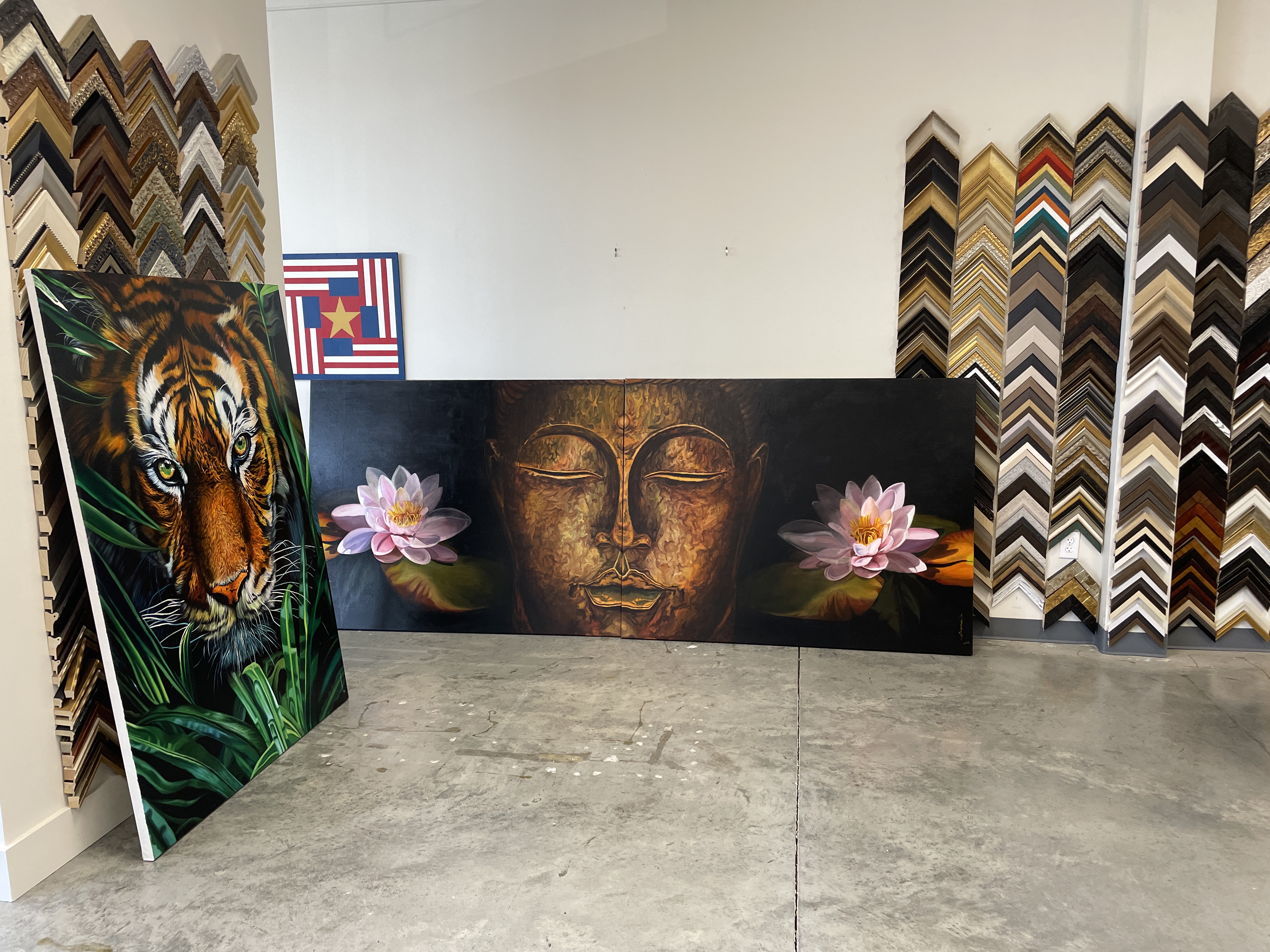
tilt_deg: -8.9
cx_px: 635
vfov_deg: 53.1
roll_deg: +1.1
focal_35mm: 26
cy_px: 476
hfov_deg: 67.3
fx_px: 954
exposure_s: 1/120
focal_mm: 4.2
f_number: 1.6
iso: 125
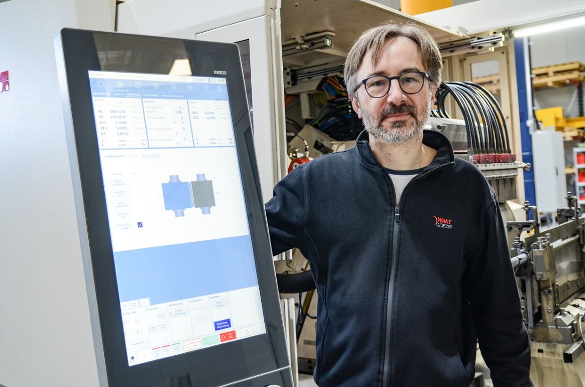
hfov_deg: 45.1
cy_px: 194
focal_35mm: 44
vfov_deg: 30.7
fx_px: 705
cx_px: 292
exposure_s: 1/40
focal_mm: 29
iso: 400
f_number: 3.3
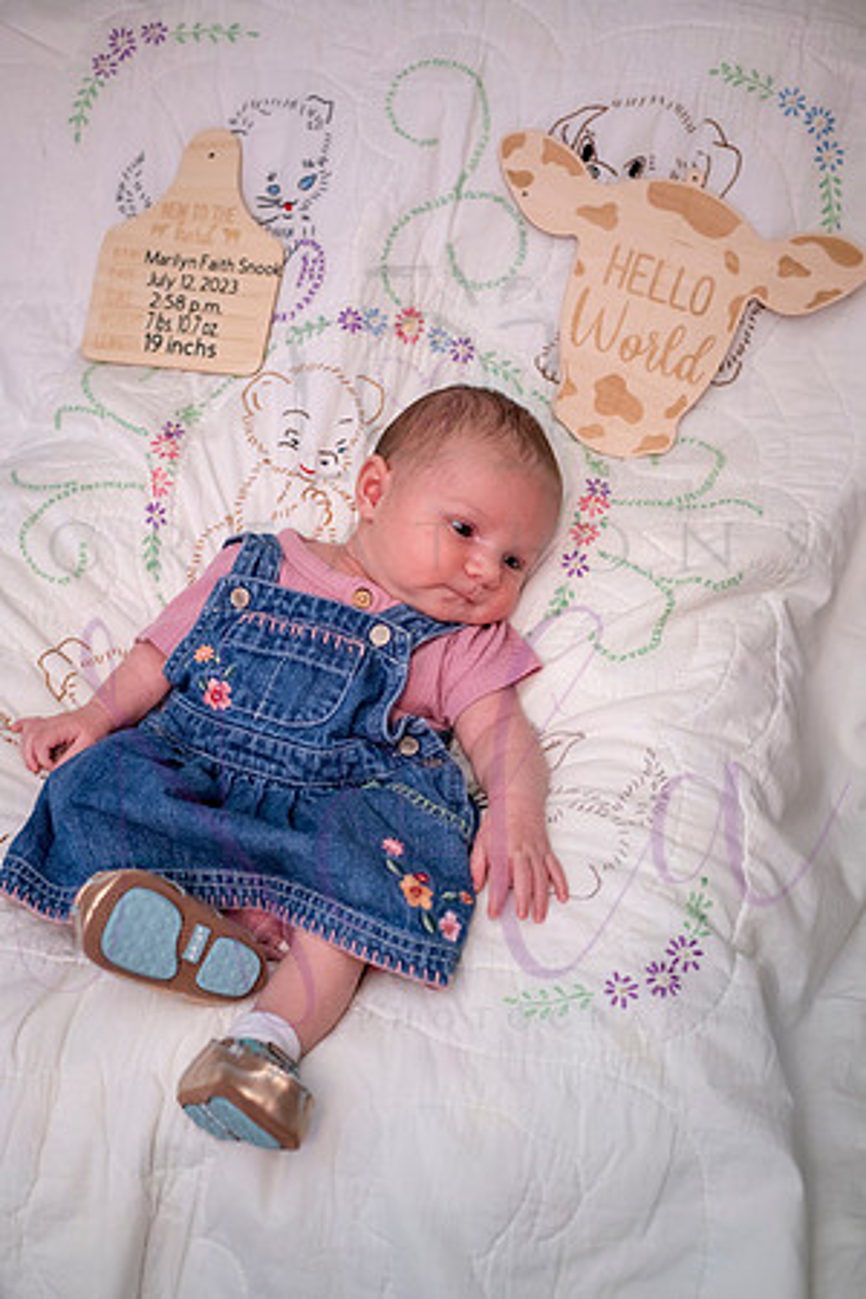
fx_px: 1804
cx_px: 433
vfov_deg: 39.6
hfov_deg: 27.0
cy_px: 650
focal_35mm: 50
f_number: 4
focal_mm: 50
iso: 800
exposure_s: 1/250
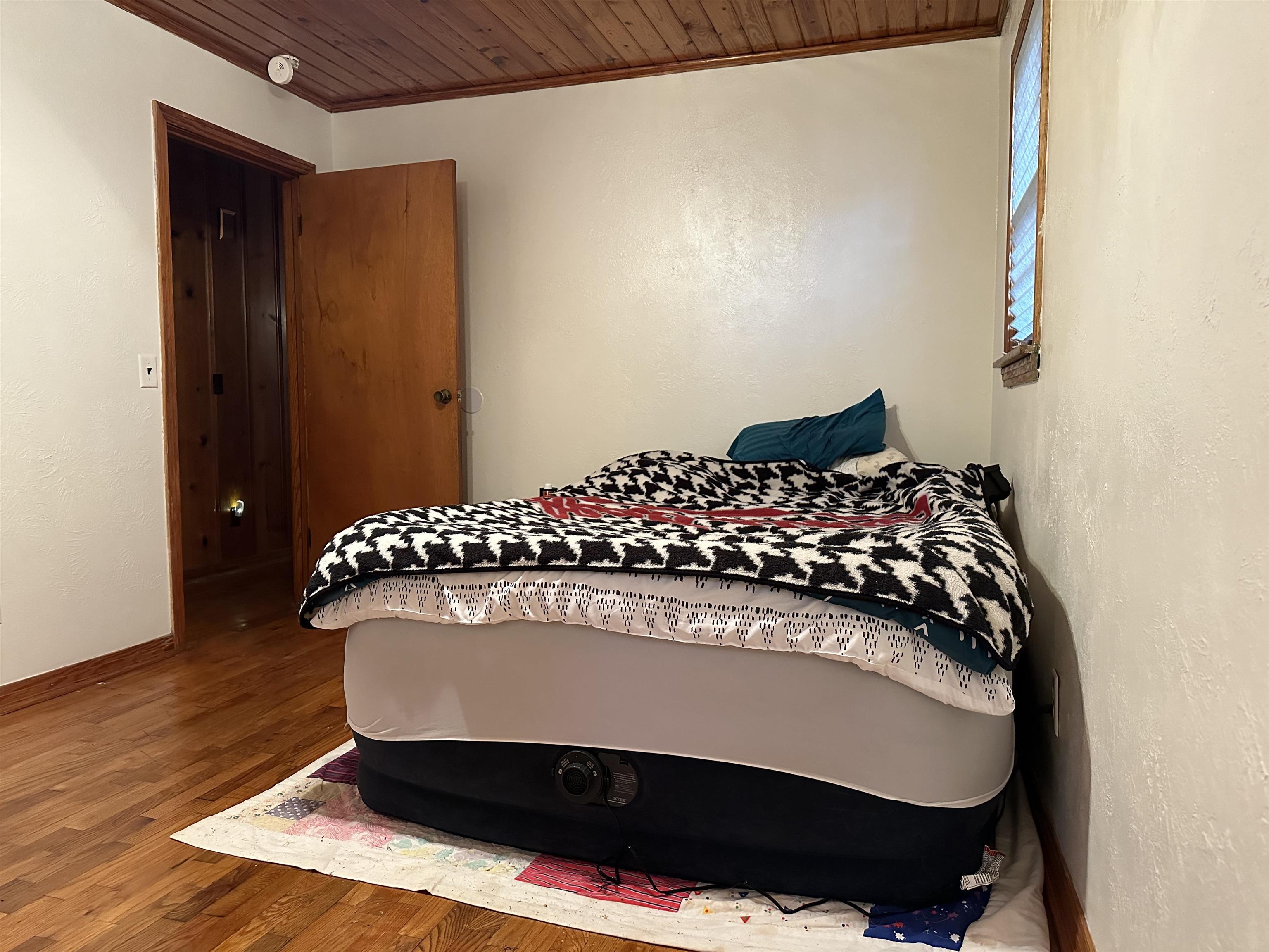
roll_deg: +0.0
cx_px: 634
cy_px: 476
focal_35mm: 24
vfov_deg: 56.8
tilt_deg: -4.1
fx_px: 880
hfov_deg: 71.6
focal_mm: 6.86
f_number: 1.78
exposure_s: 1/60
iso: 800
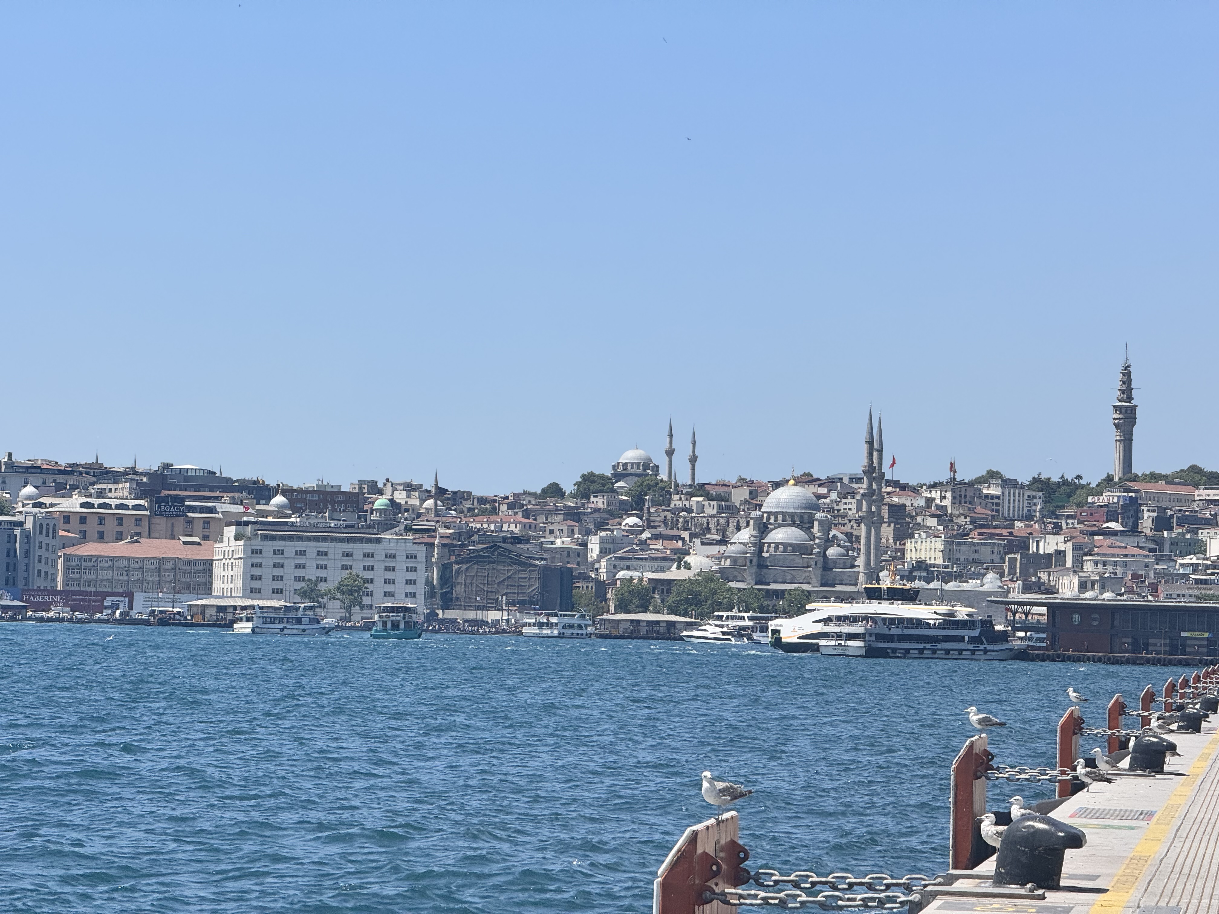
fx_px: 4226
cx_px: 610
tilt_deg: +1.1
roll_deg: -1.0
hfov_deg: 16.4
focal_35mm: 120
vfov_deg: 12.3
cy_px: 457
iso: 50
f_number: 2.8
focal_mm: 15.66
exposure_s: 1/2439
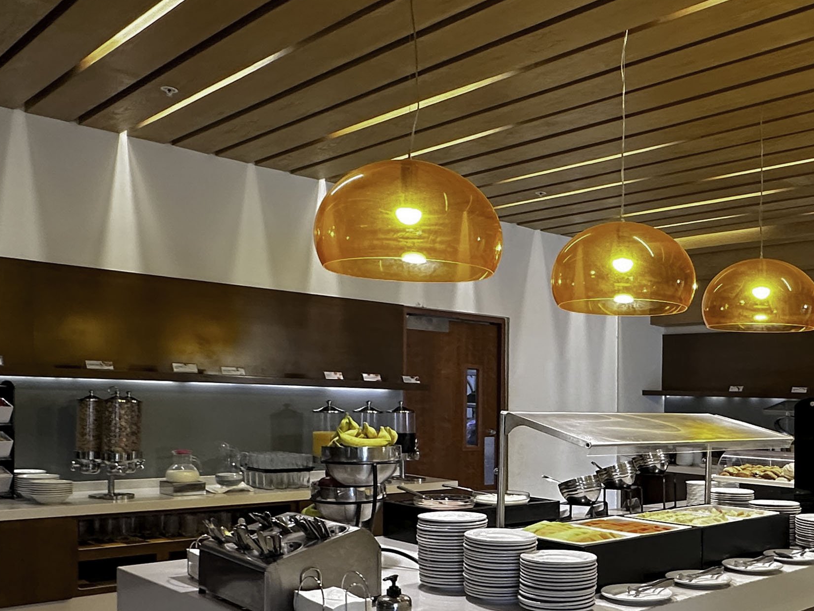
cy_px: 539
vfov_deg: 39.1
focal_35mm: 34
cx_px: 558
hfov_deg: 52.7
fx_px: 800
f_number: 2.2
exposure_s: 1/60
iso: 250
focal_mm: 2.22
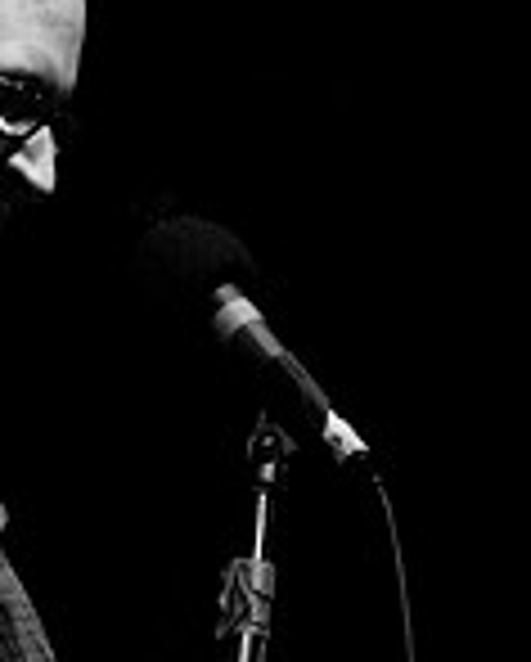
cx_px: -47
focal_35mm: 86
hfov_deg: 17.3
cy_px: 712
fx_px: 1686
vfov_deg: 21.2
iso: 800
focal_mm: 20
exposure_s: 1/80
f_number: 3.2
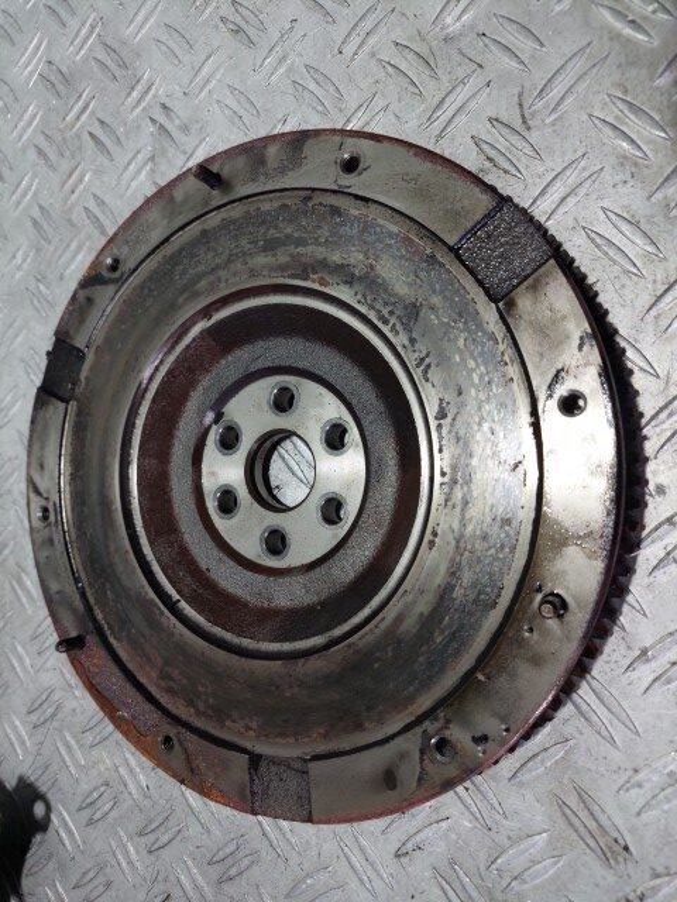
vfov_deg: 69.4
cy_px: 451
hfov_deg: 54.9
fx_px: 652
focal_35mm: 25
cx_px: 338
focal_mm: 5.23
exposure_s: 1/100
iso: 64
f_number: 1.8
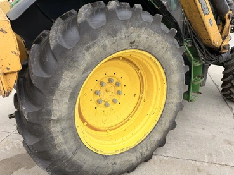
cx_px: 120
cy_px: 82
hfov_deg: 67.3
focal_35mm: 26
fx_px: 176
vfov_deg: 53.1
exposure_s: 1/1106
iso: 80
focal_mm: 6.76
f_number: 1.78
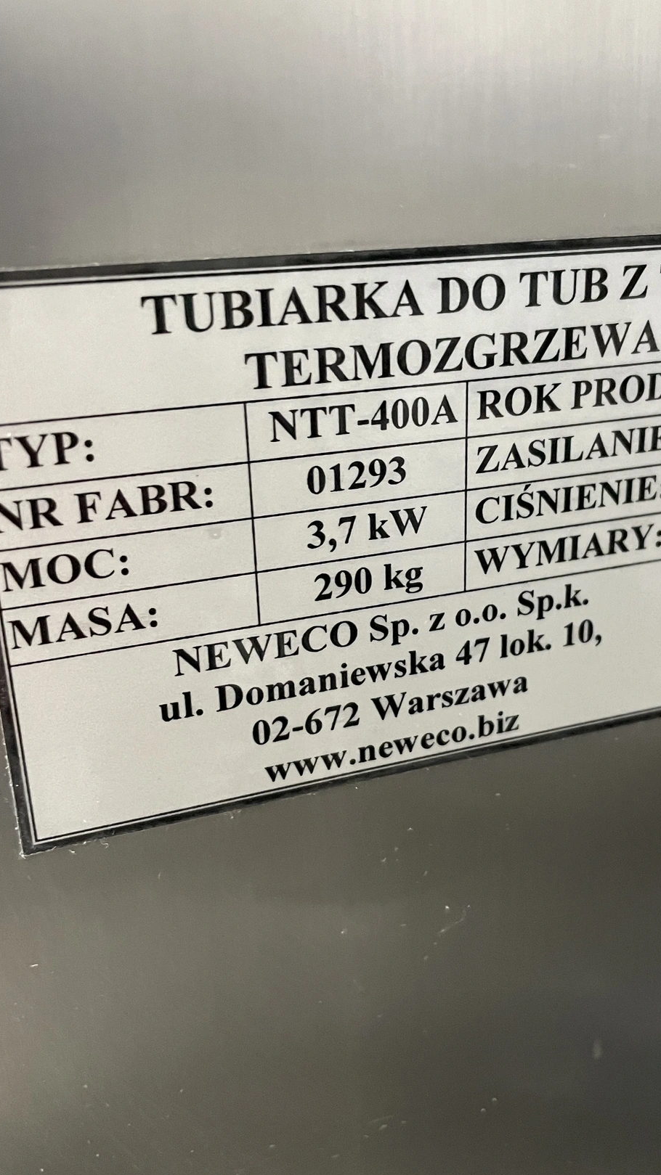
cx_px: 434
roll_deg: +1.4
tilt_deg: -21.3
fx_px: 1091
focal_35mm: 35
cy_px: 563
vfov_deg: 56.6
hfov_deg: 33.4
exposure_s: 1/50
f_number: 1.6
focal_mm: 4.2
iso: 400
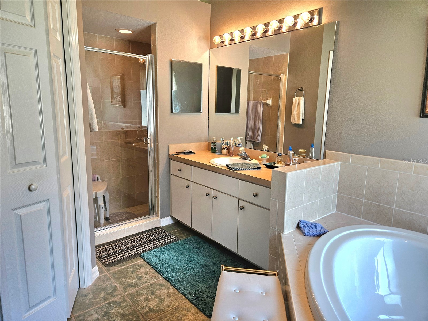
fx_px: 284
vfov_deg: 58.9
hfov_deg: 73.9
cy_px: 160
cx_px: 214
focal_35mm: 23
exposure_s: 1/120
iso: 100
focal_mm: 5.4
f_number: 1.8
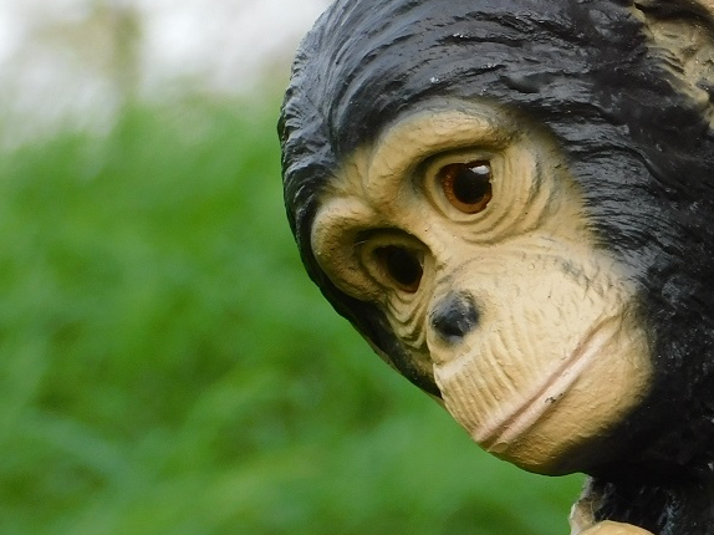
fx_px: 15278
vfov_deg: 2.0
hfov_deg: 2.7
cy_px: 382
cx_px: 712
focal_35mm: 741
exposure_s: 1/125
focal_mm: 65.4
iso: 125
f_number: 5.8
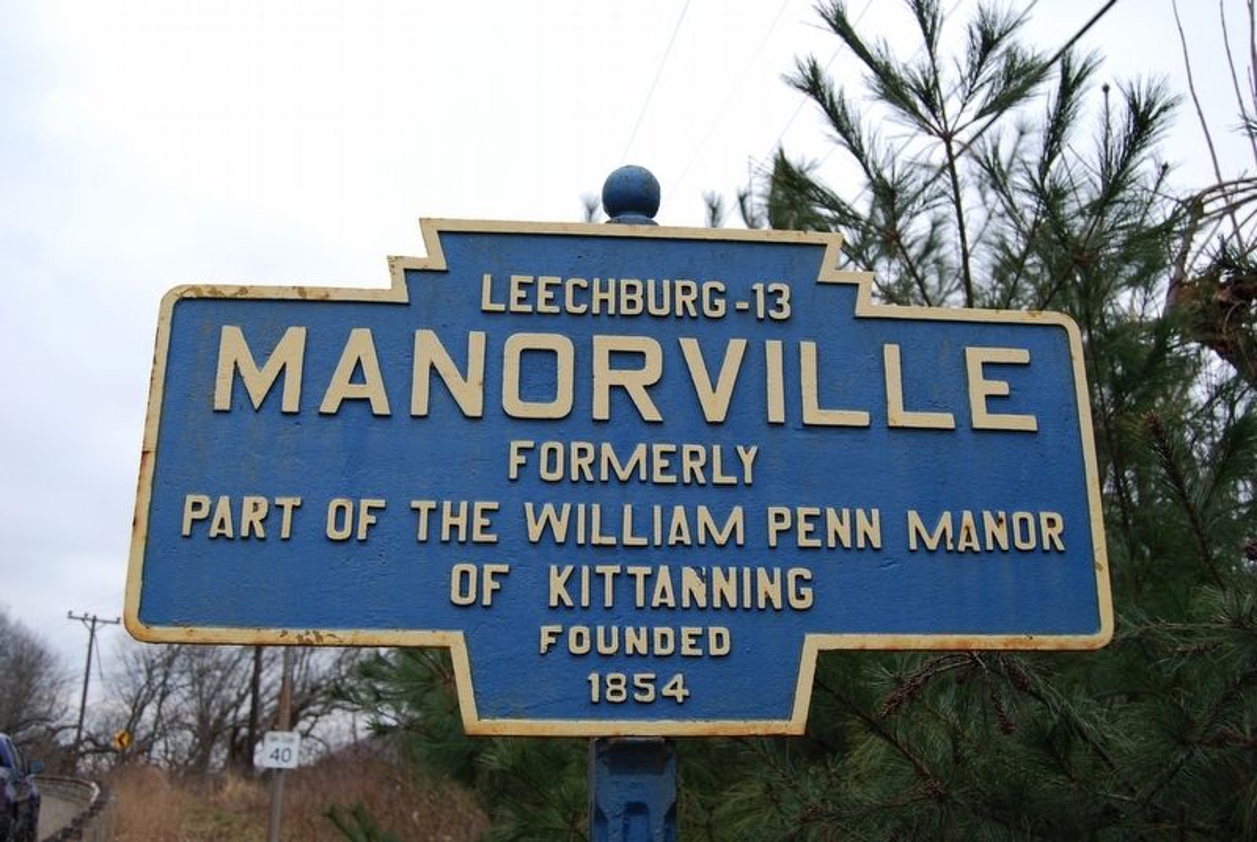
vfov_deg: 37.0
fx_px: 1259
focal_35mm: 36
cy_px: 421
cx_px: 628
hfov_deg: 53.1
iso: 110
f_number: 5.6
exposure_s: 1/125
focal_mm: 24
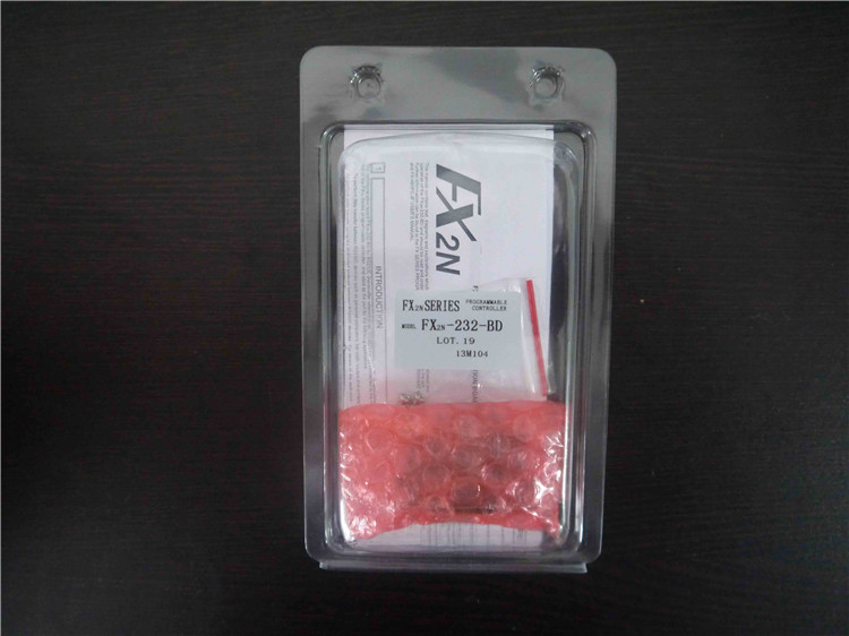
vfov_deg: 49.7
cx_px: 424
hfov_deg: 63.5
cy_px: 318
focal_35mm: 28
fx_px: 687
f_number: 3.5
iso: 1600
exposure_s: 1/25
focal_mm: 14
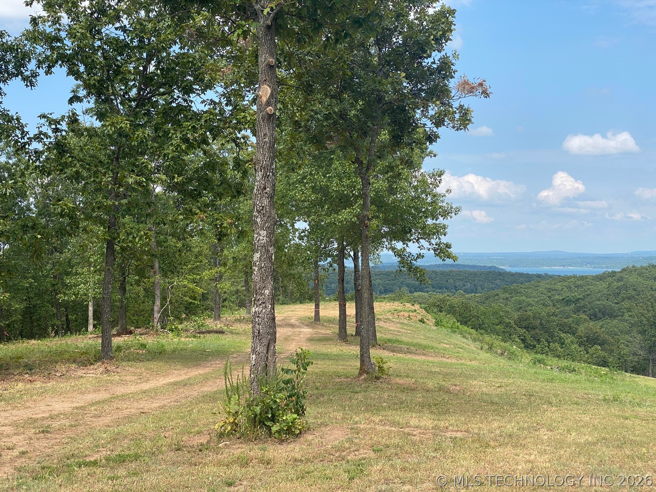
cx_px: 328
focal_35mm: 52
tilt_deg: +0.8
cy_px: 246
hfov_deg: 36.8
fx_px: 985
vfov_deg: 28.0
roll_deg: -0.8
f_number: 2
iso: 20
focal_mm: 6
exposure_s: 1/1020
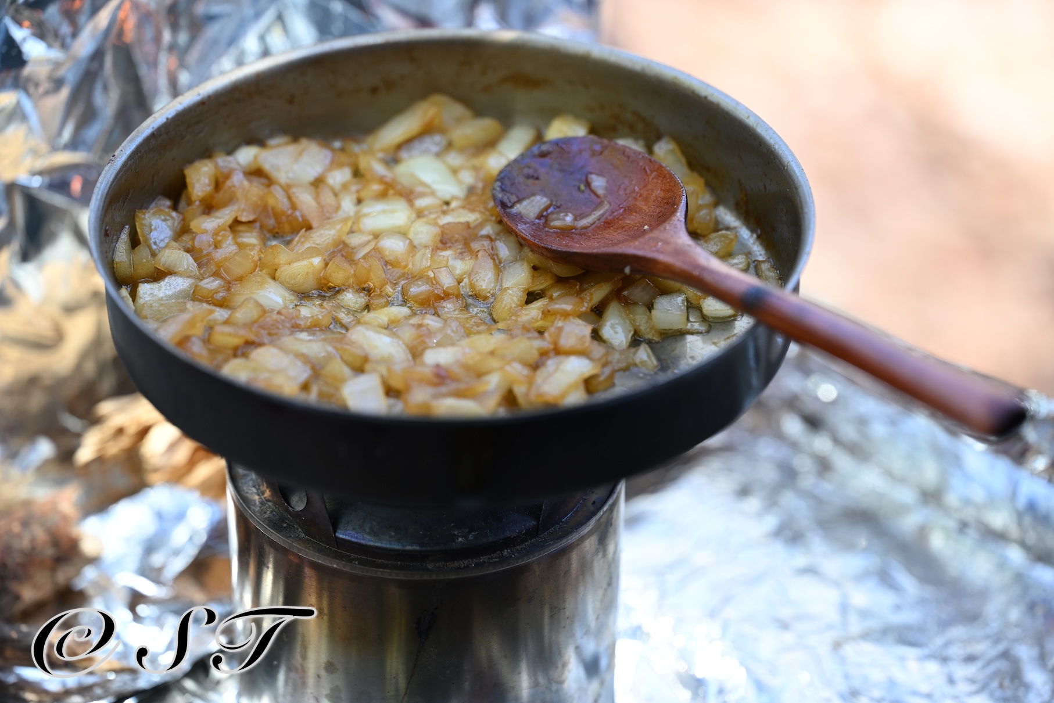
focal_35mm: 105
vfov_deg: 13.0
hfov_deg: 19.5
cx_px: 527
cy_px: 352
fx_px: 3074
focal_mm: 105
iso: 640
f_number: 4
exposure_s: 1/400
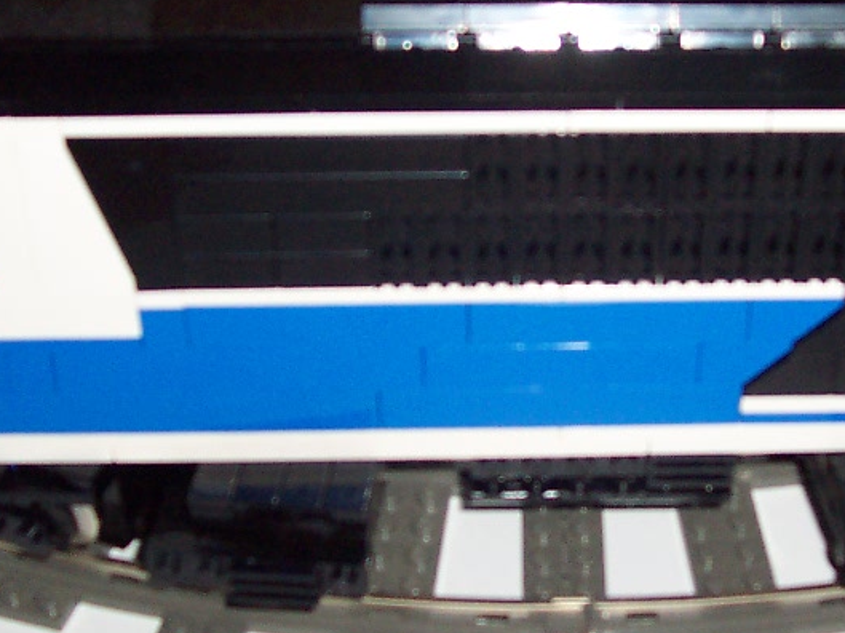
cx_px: 605
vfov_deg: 17.5
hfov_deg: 23.1
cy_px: 350
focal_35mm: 84
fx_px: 2049
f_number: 2.8
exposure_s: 1/60
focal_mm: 5.6
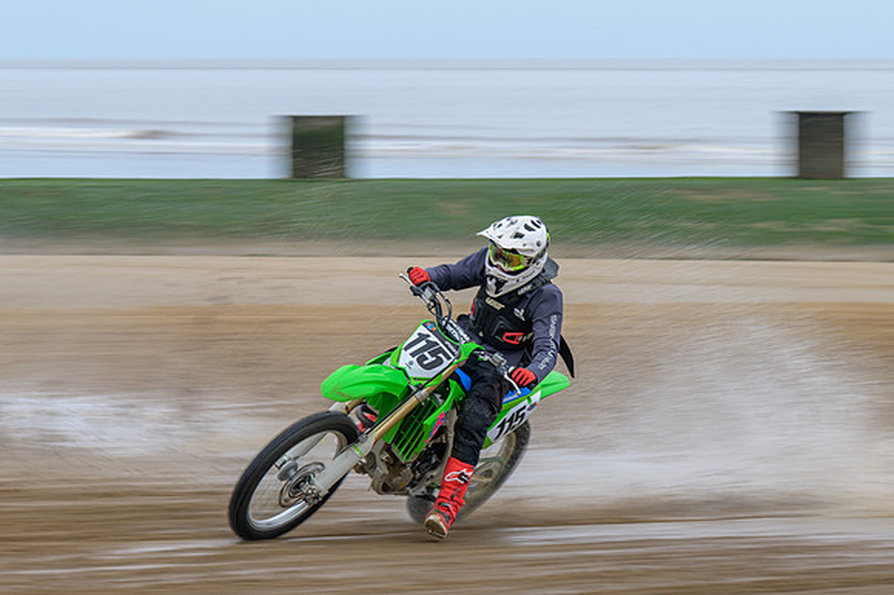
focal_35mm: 209
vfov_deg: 6.6
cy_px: 288
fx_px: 5182
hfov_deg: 9.9
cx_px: 352
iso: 64
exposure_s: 1/80
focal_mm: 95
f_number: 7.1
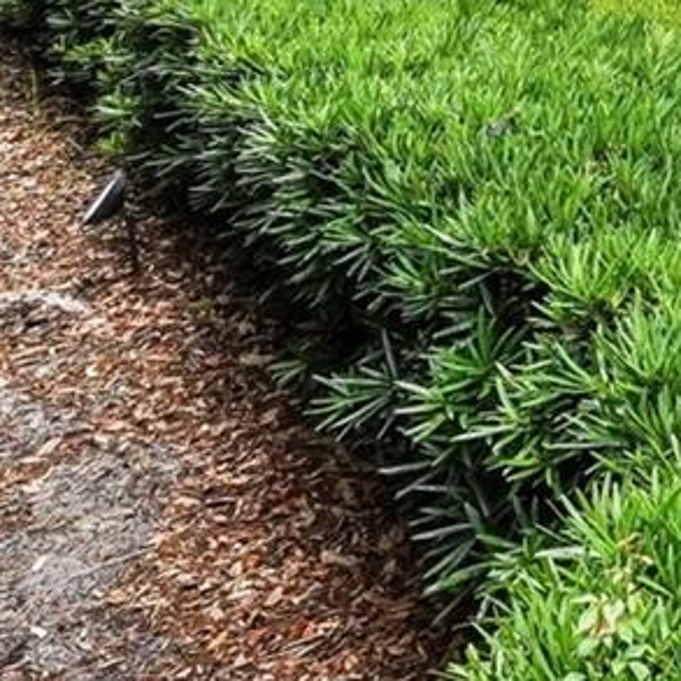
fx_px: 1758
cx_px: 1239
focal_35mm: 79
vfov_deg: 18.8
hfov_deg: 17.6
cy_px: -402
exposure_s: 1/30
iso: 320
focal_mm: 17
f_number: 20
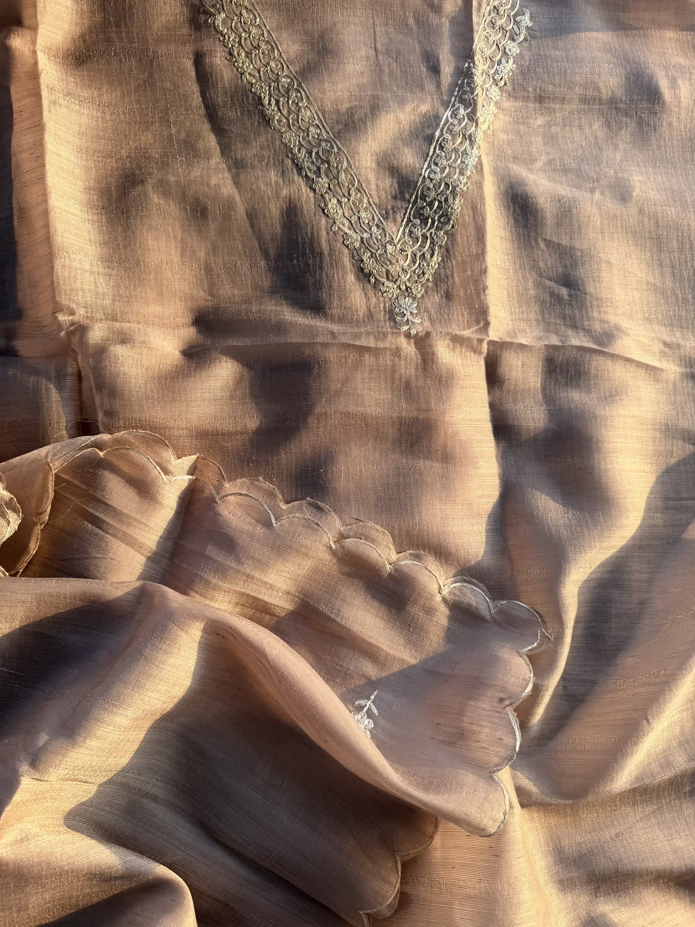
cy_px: 464
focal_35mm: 24
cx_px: 348
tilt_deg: -79.3
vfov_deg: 71.6
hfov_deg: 56.8
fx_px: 642
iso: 80
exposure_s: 1/473
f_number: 1.78
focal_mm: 6.76
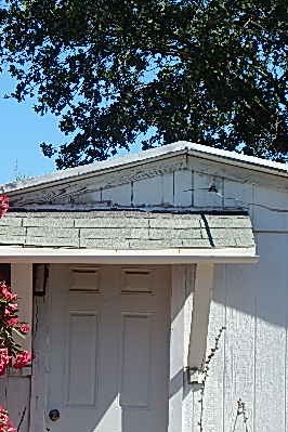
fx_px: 1380
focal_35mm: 115
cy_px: 245
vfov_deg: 17.8
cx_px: 156
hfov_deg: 11.9
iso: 125
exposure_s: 1/1000
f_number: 4.1
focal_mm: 12.3
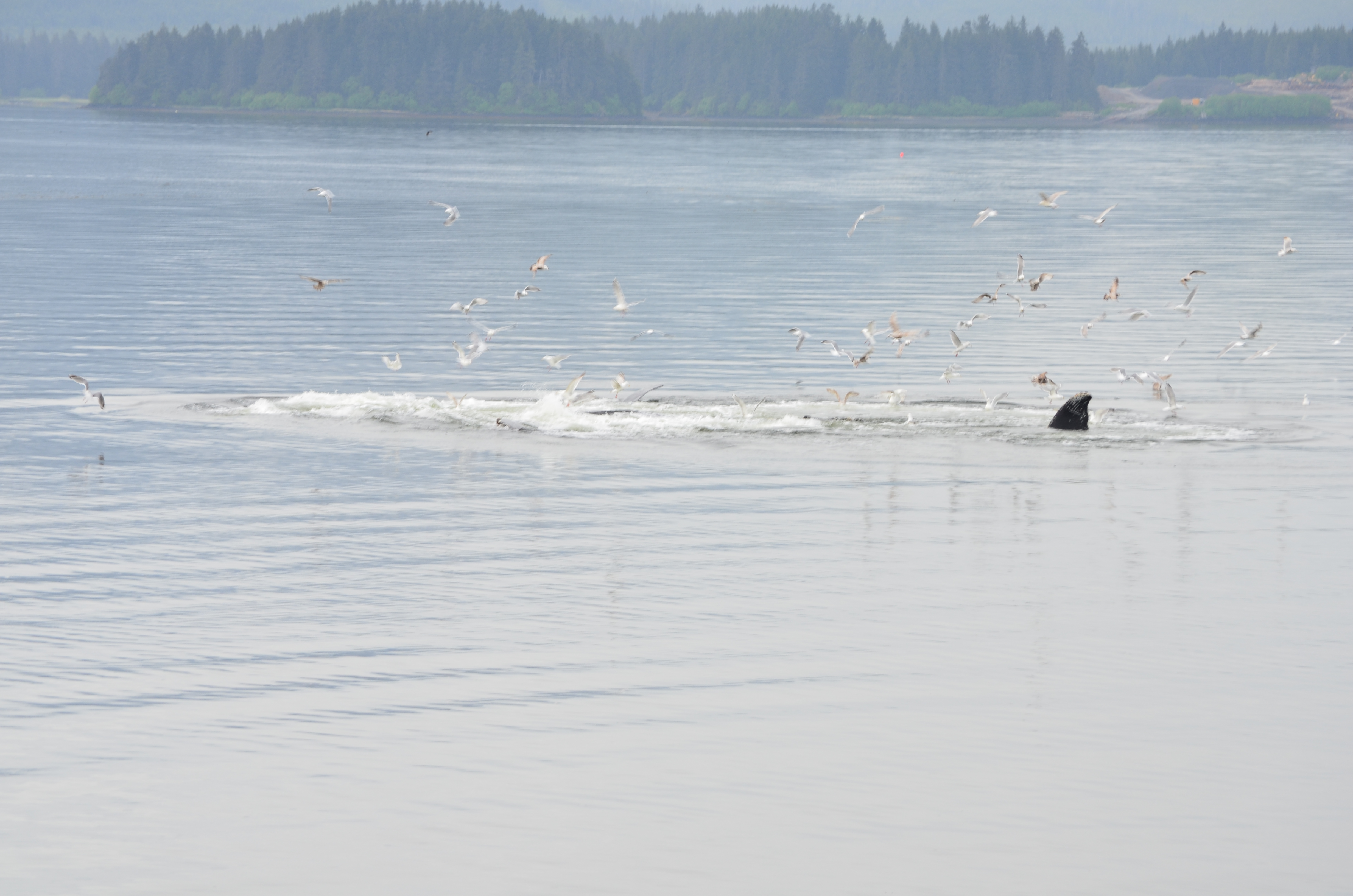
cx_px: 676
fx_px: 6751
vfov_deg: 7.6
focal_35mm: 180
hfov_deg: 11.4
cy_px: 448
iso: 200
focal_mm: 120
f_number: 11
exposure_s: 1/100
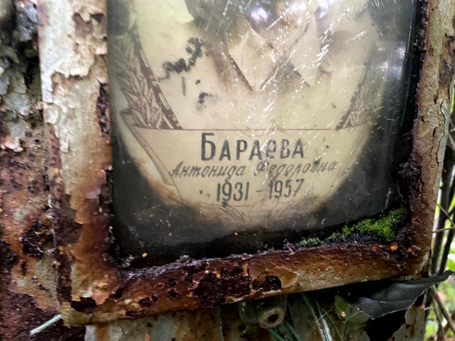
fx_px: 342
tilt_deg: -12.4
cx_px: 228
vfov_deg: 53.1
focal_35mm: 26
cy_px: 170
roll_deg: -2.6
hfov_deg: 67.3
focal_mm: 4.2
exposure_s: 1/24
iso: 640
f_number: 1.6
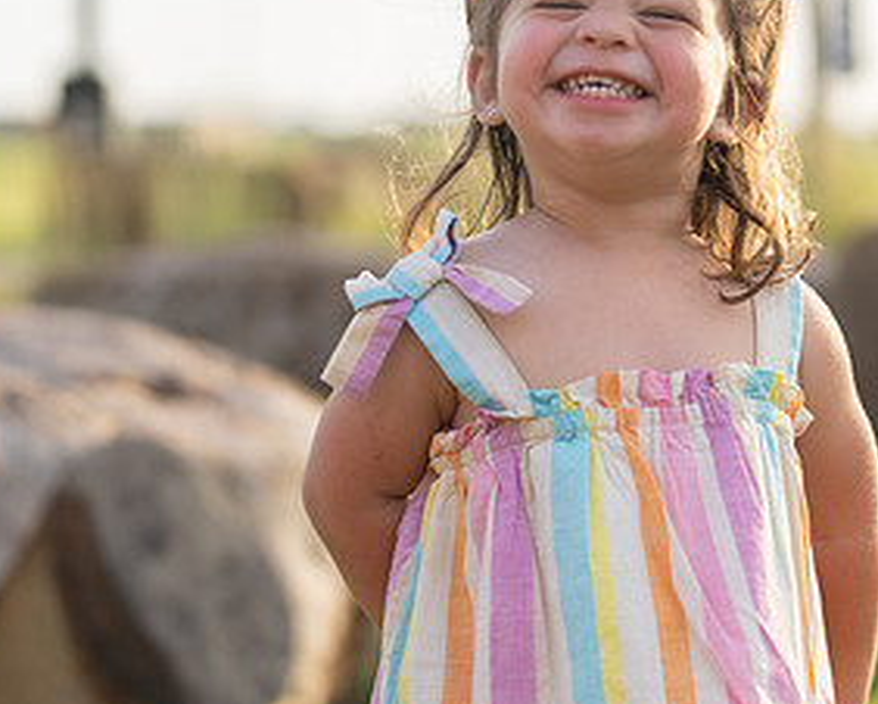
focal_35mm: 135
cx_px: 560
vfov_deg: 11.4
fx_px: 3510
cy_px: 307
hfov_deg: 14.2
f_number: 2.8
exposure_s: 1/500
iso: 125
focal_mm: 70
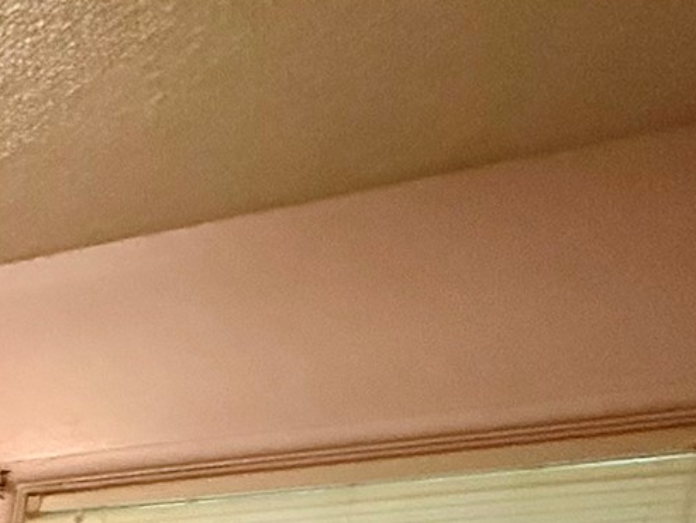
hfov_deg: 20.6
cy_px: 1071
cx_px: -613
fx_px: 1167
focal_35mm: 58
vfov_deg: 17.4
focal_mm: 2.22
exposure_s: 1/40
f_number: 2.2
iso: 1250
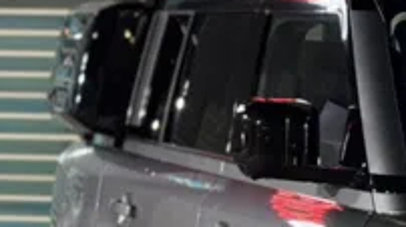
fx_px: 1785
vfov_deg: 7.1
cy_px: 388
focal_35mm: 166
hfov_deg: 12.4
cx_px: 587
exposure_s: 1/25
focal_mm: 6.76
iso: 500
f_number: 1.78
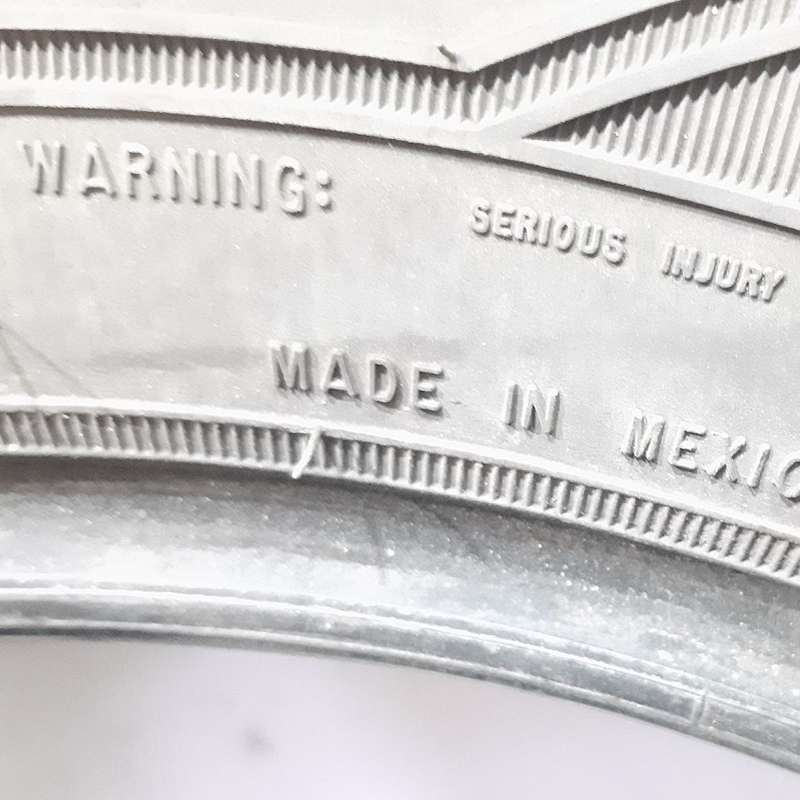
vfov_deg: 38.8
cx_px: 602
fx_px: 1124
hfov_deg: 38.2
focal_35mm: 43
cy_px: 527
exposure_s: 1/17
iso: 1250
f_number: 1.7
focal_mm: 3.93
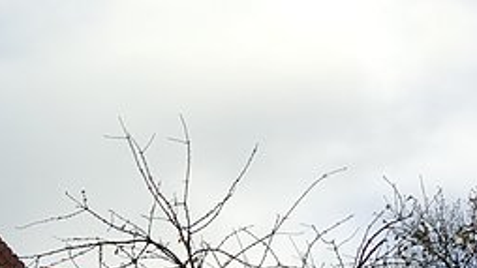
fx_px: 1417
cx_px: -300
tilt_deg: +21.1
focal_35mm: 112
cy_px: 406
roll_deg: +0.3
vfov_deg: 10.4
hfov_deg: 16.8
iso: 25
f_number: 2.2
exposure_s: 1/864
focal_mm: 4.15
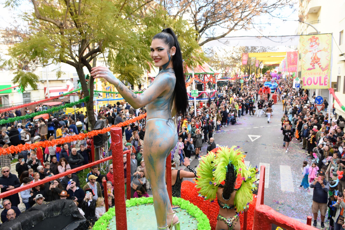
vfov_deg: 50.4
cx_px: 172
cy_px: 115
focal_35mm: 26
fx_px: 244
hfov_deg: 70.4
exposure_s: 1/200
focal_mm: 17
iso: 400
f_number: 4.5
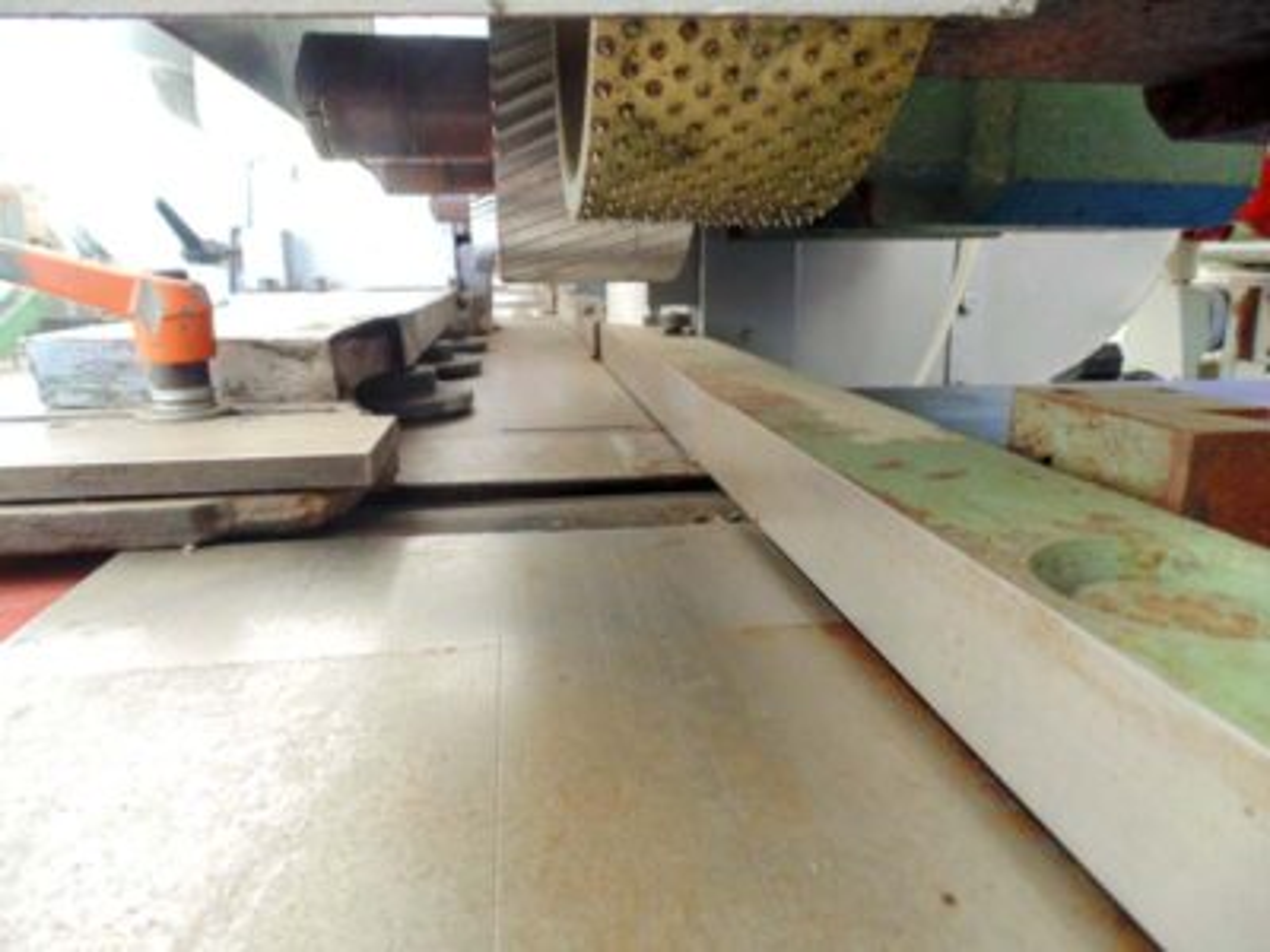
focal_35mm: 22
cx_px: 635
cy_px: 476
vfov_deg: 61.1
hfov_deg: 76.4
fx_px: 807
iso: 200
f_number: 3.1
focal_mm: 4
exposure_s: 1/30
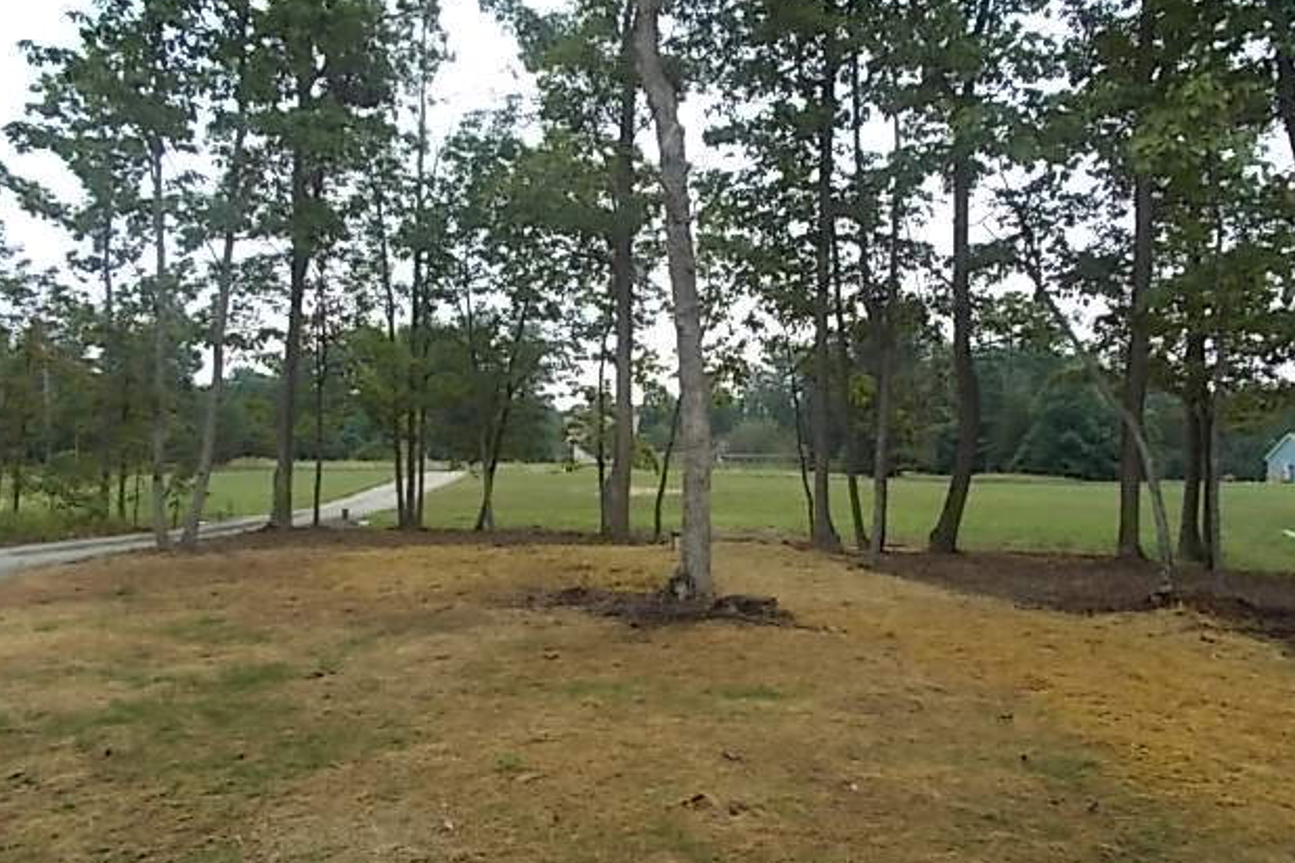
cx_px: 645
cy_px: 442
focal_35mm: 28
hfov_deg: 65.5
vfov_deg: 46.4
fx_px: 1007
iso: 80
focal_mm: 4.6
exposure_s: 1/160
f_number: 3.2
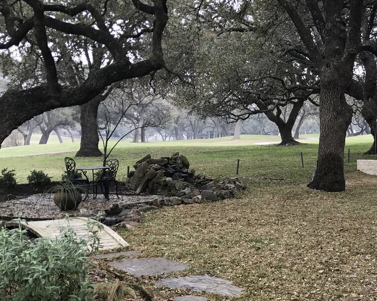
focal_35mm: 58
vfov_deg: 26.0
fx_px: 647
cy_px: 212
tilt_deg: -5.5
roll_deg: -1.5
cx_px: 320
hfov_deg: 31.3
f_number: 1.8
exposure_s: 1/264
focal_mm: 3.99
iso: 20
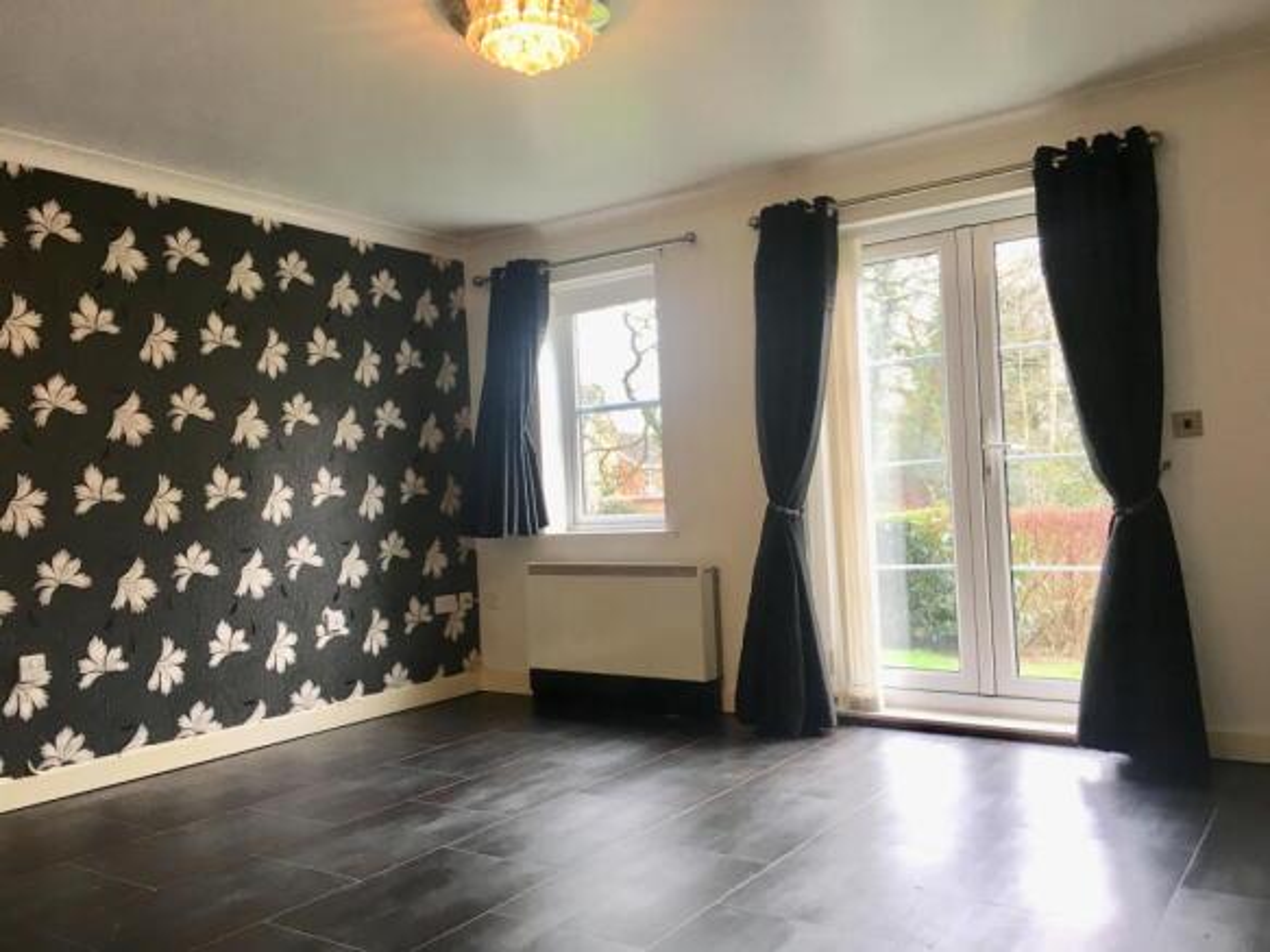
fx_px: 1064
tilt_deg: +1.9
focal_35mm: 29
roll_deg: +2.2
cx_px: 635
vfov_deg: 48.2
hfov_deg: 61.7
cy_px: 476
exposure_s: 1/33
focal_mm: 4.15
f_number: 2.2
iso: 40
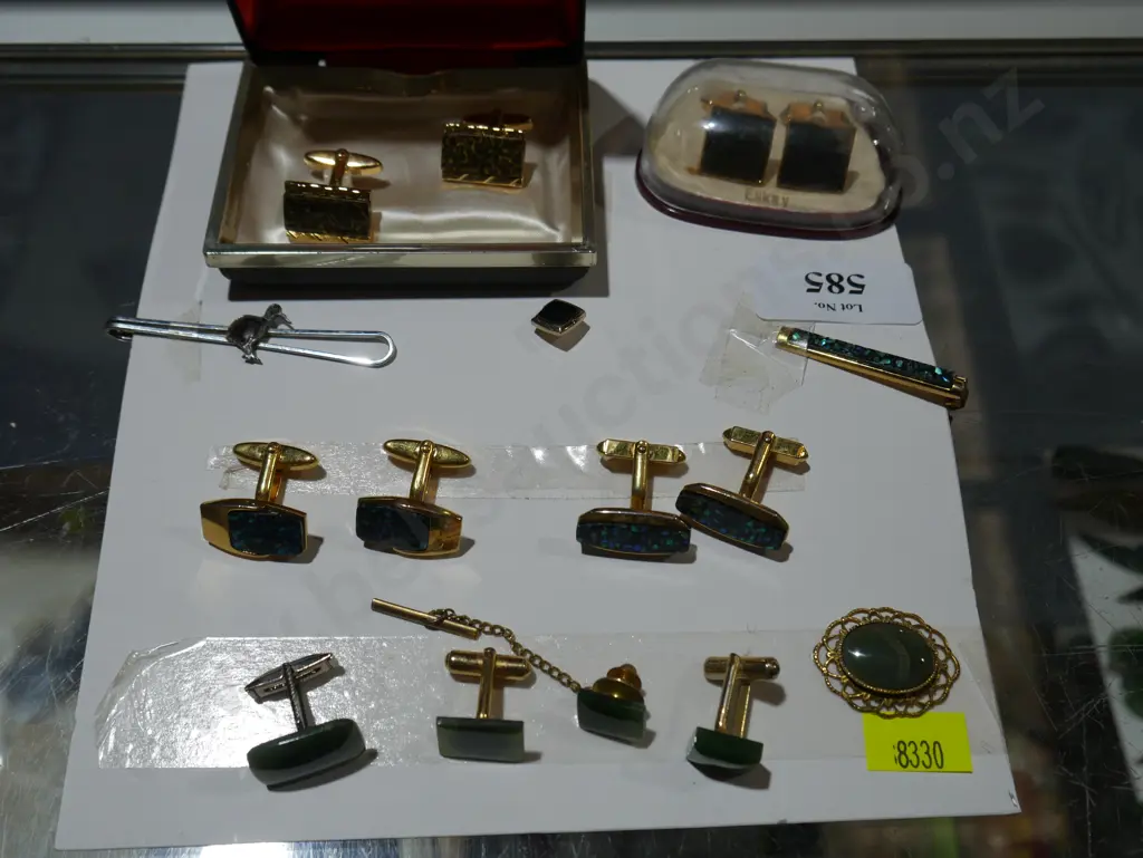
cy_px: 429
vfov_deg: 41.8
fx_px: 1123
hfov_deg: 53.9
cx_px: 572
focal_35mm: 34
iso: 200
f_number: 5
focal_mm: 17
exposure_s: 1/160
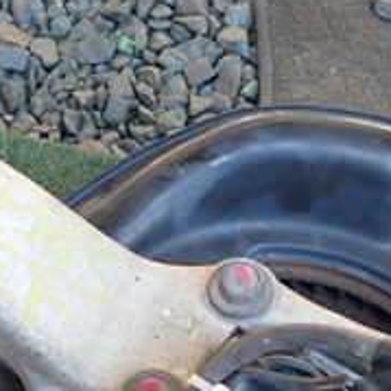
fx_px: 1137
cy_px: 376
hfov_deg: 19.3
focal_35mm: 89
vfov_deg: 19.1
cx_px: 74
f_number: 2.3
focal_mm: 5.4
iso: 200
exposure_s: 1/125
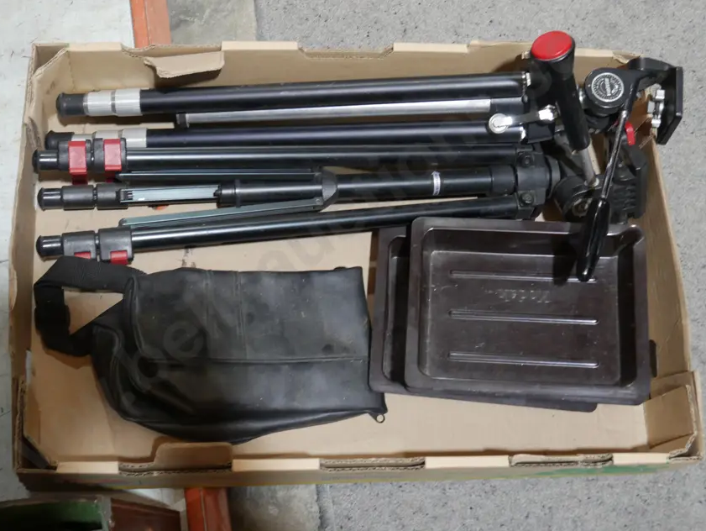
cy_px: 239
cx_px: 316
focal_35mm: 56
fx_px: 1143
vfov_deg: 26.1
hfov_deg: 34.3
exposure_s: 1/60
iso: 800
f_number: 5.1
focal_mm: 23
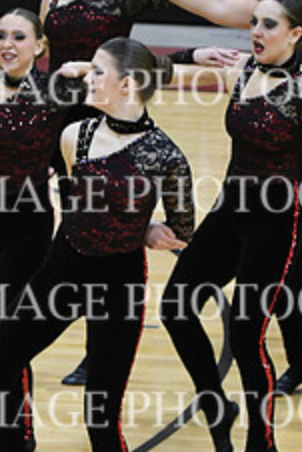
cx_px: 111
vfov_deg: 4.6
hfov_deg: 3.1
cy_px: 248
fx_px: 5603
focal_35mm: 446
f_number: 2.8
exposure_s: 1/400
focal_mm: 116
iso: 3200
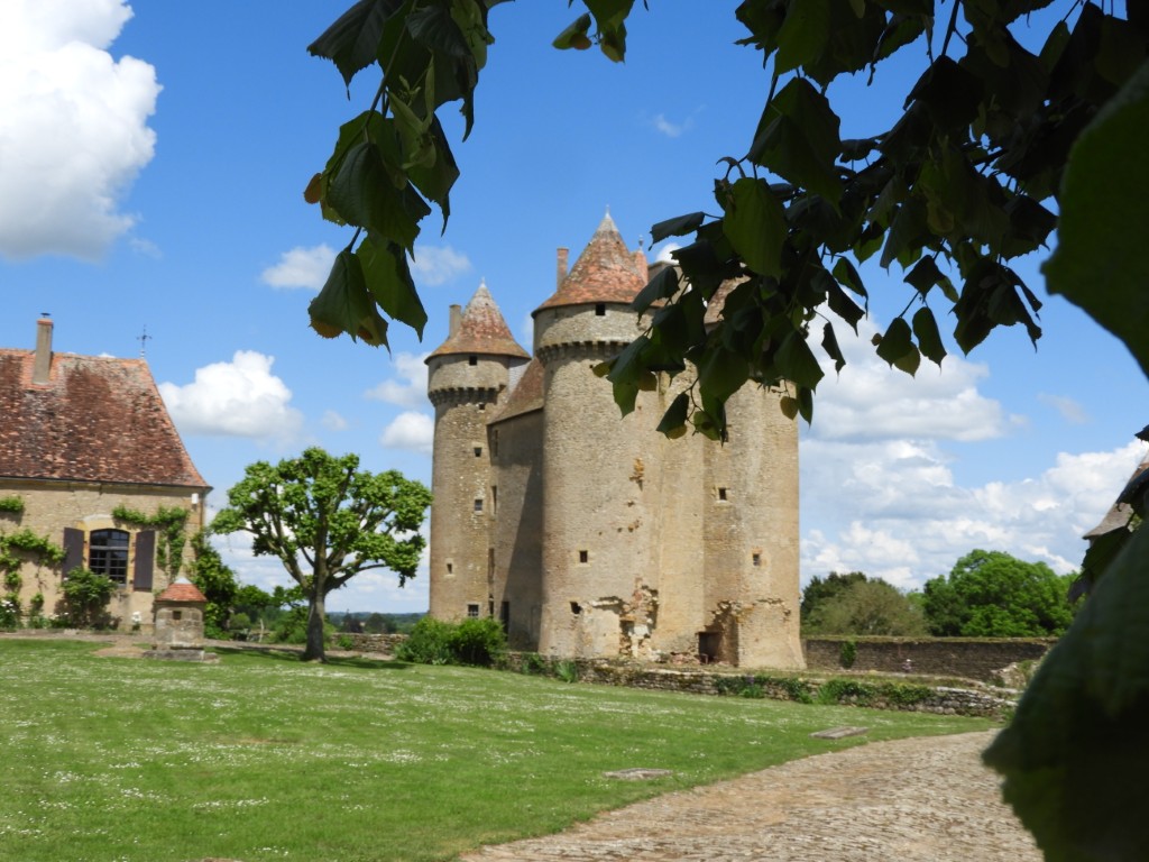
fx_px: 1328
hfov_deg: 46.8
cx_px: 574
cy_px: 431
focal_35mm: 40
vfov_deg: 36.0
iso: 100
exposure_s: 1/1250
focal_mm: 7.2
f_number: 3.8
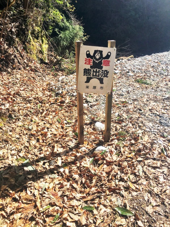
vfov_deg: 61.7
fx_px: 190
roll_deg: +0.0
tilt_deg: -28.0
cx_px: 85
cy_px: 114
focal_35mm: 29
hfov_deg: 48.2
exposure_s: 1/1115
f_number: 2.2
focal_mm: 4.15
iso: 25
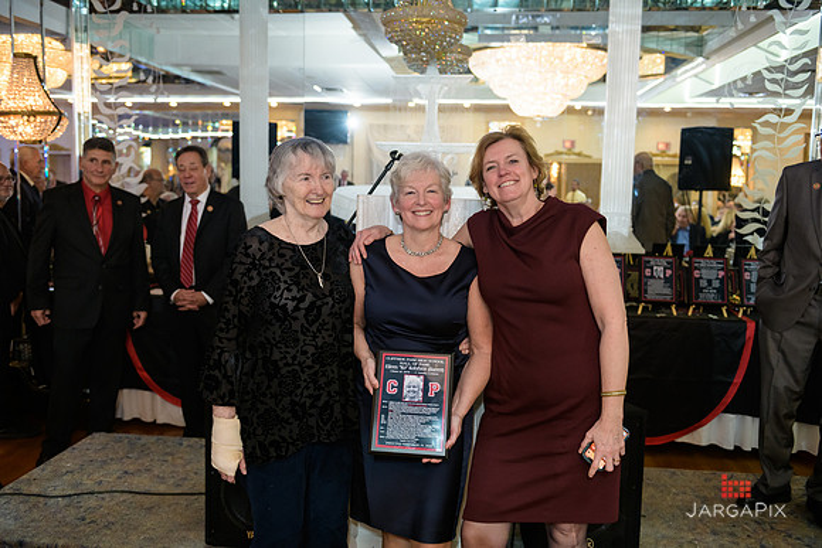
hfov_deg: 55.8
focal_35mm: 34
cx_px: 411
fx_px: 776
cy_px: 274
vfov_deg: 38.9
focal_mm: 34
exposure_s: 1/125
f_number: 3.2
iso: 1000
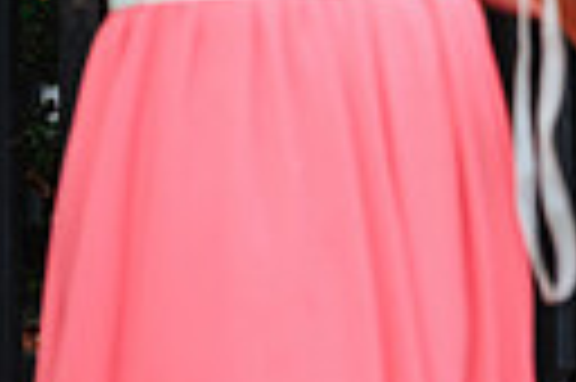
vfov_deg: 1.8
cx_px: 567
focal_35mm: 752
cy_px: -335
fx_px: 12017
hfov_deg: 2.7
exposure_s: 1/320
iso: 800
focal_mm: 110.6
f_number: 3.2
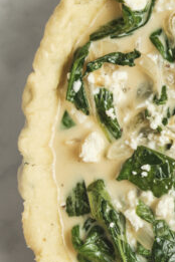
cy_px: 164
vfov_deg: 10.5
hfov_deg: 6.9
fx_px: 1429
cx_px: 303
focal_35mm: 196
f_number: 8
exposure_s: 1/250
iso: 160
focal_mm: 33
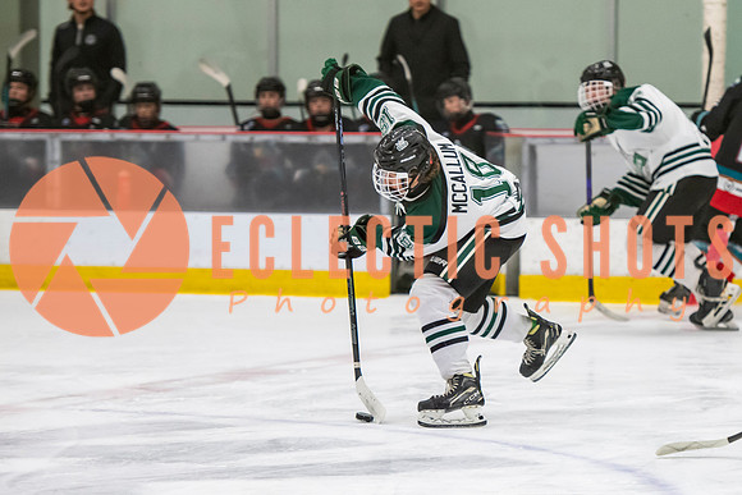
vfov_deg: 6.1
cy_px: 256
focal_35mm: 226
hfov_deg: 9.1
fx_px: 4649
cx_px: 514
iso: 2000
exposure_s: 1/640
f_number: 3.2
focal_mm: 130
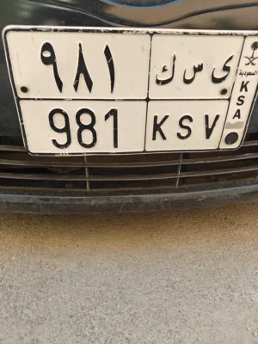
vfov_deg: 71.6
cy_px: 172
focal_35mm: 24
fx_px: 239
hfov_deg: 56.8
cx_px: 129
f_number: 1.8
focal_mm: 5.59
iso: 64
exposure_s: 1/100
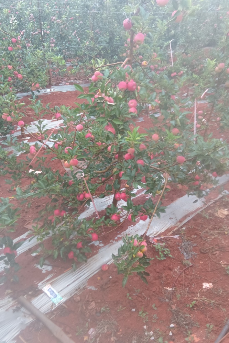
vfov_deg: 61.9
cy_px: 174
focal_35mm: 30
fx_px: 286
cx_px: 102
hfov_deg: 43.5
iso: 221
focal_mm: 3.66
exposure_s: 1/50
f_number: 2.2
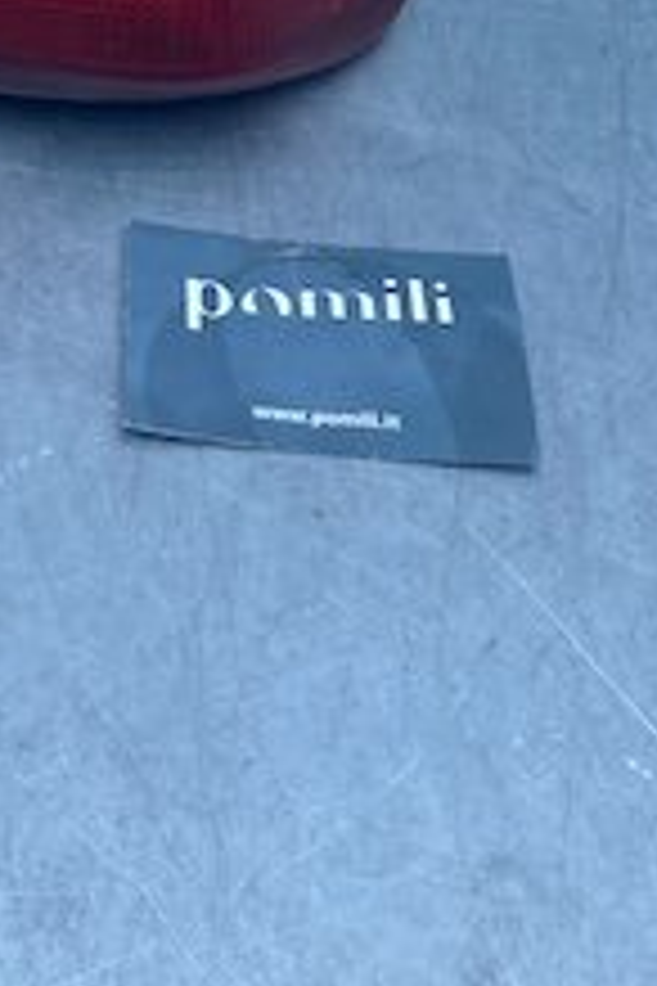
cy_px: -194
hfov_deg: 17.1
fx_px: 2162
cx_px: 94
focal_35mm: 79
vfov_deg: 23.5
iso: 32
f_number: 1.8
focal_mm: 4.25
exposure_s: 1/839
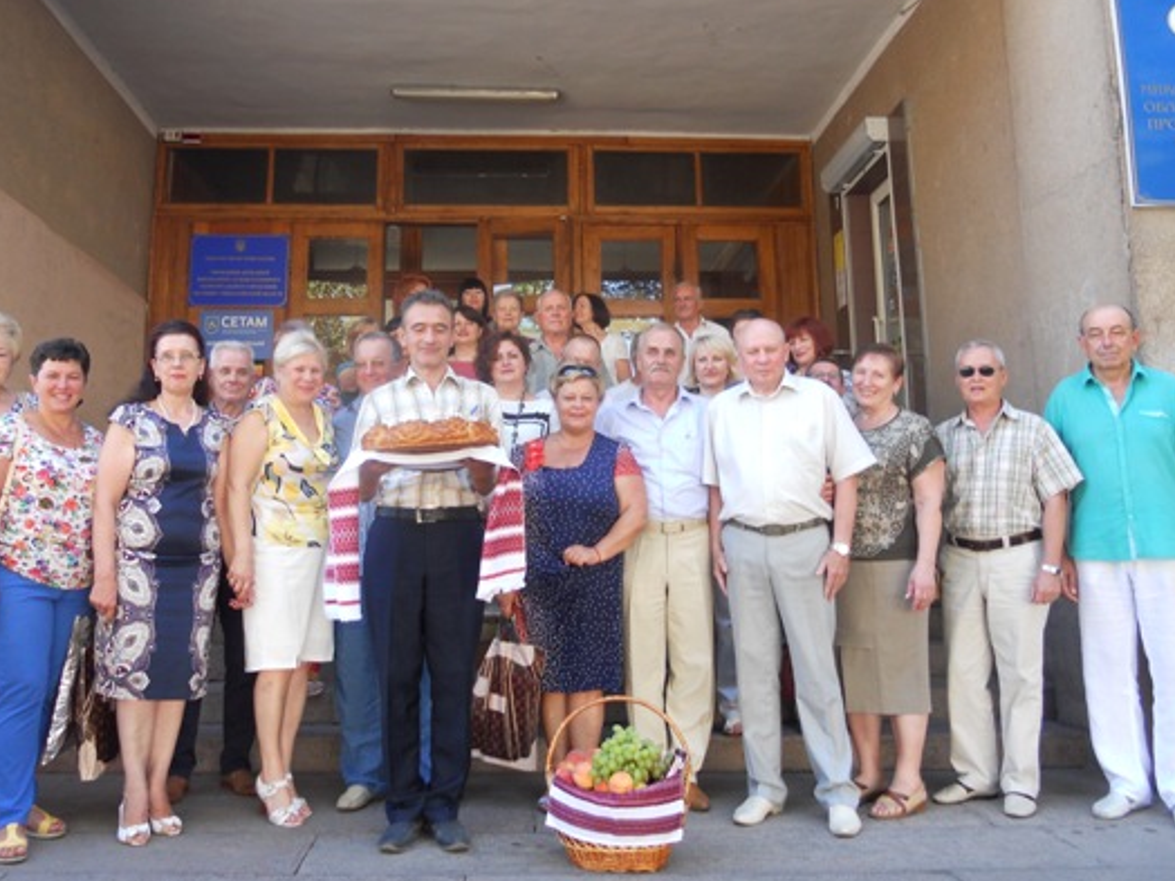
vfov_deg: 42.8
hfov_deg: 55.3
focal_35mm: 33
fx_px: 1120
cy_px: 359
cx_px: 529
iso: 80
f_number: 3.2
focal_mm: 4.9
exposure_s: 1/50
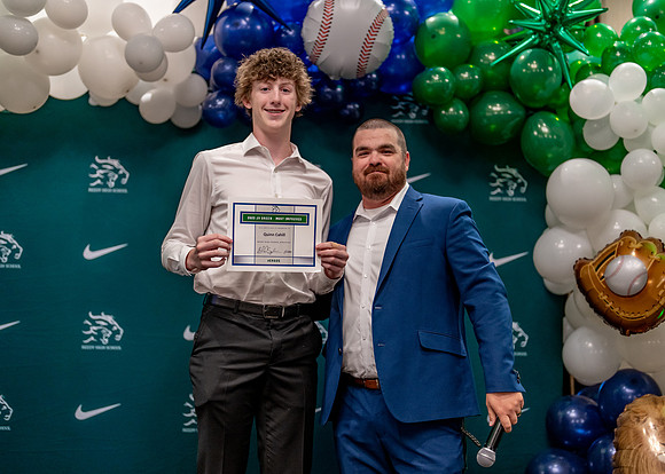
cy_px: 237
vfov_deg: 26.8
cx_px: 332
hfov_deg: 36.9
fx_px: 996
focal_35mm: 53
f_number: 1.2
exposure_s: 1/320
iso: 800
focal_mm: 50
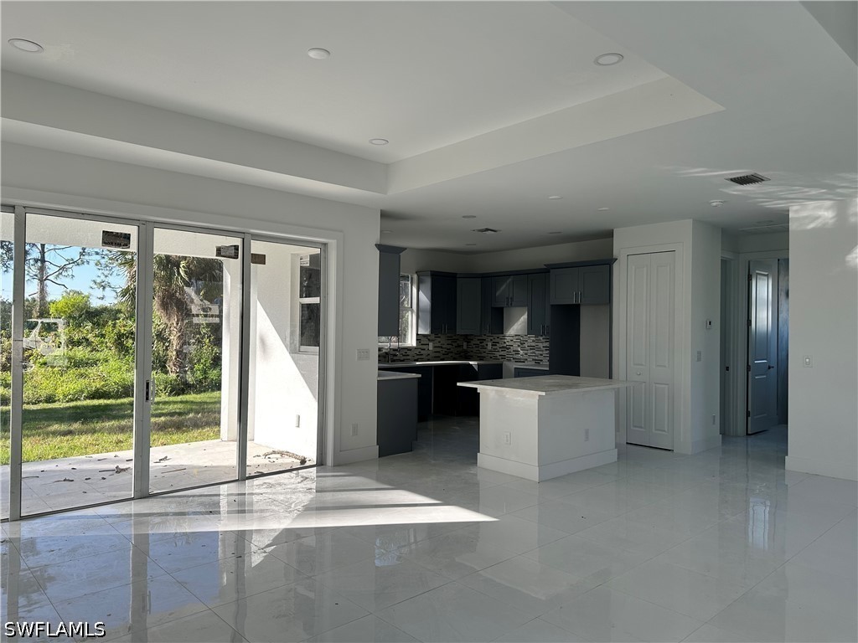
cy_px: 322
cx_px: 429
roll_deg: -0.8
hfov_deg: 71.6
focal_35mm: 24
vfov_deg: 56.8
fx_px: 595
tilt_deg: -1.3
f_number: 1.78
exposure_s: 1/446
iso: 80
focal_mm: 6.86
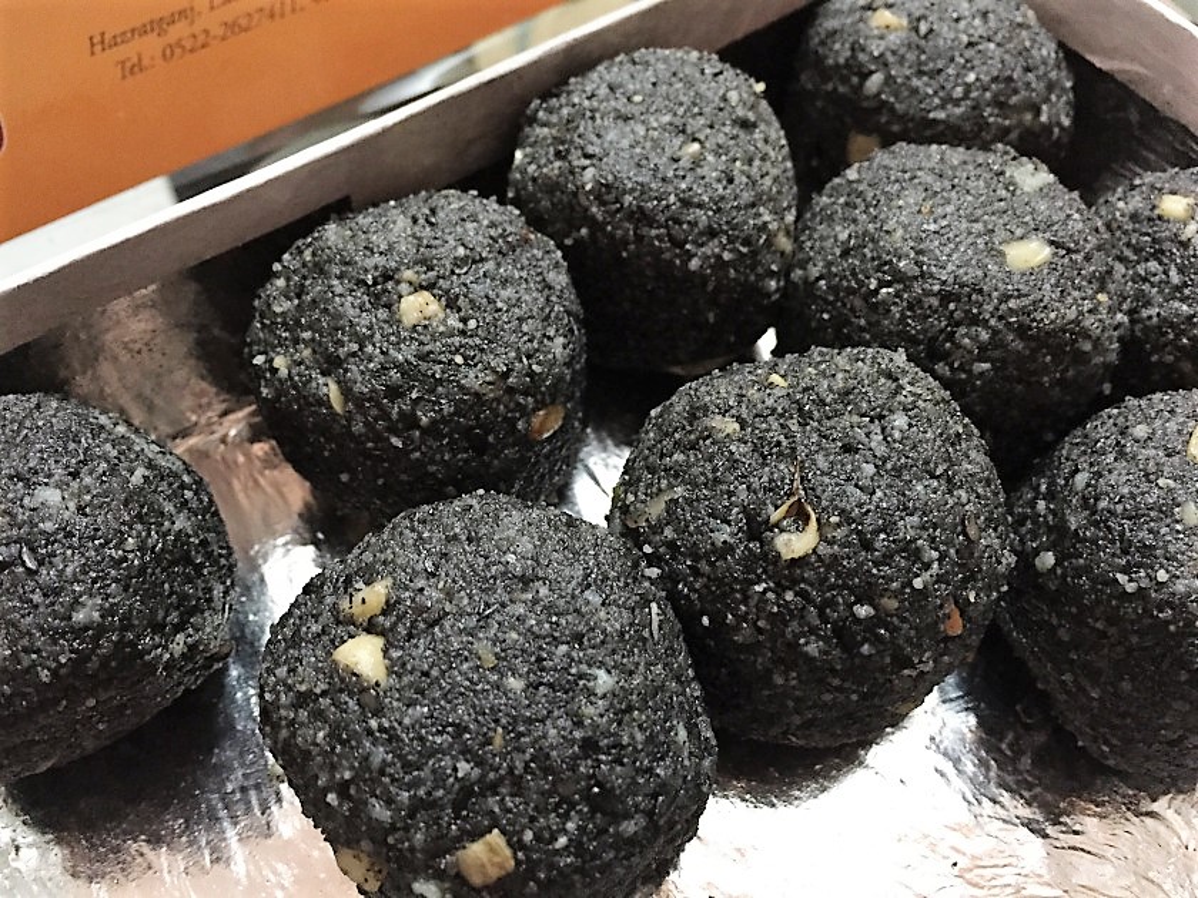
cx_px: 599
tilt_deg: -58.4
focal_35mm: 29
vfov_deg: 48.2
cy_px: 449
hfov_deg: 61.7
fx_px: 1004
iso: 320
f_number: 2.2
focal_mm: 4.15
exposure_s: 1/15
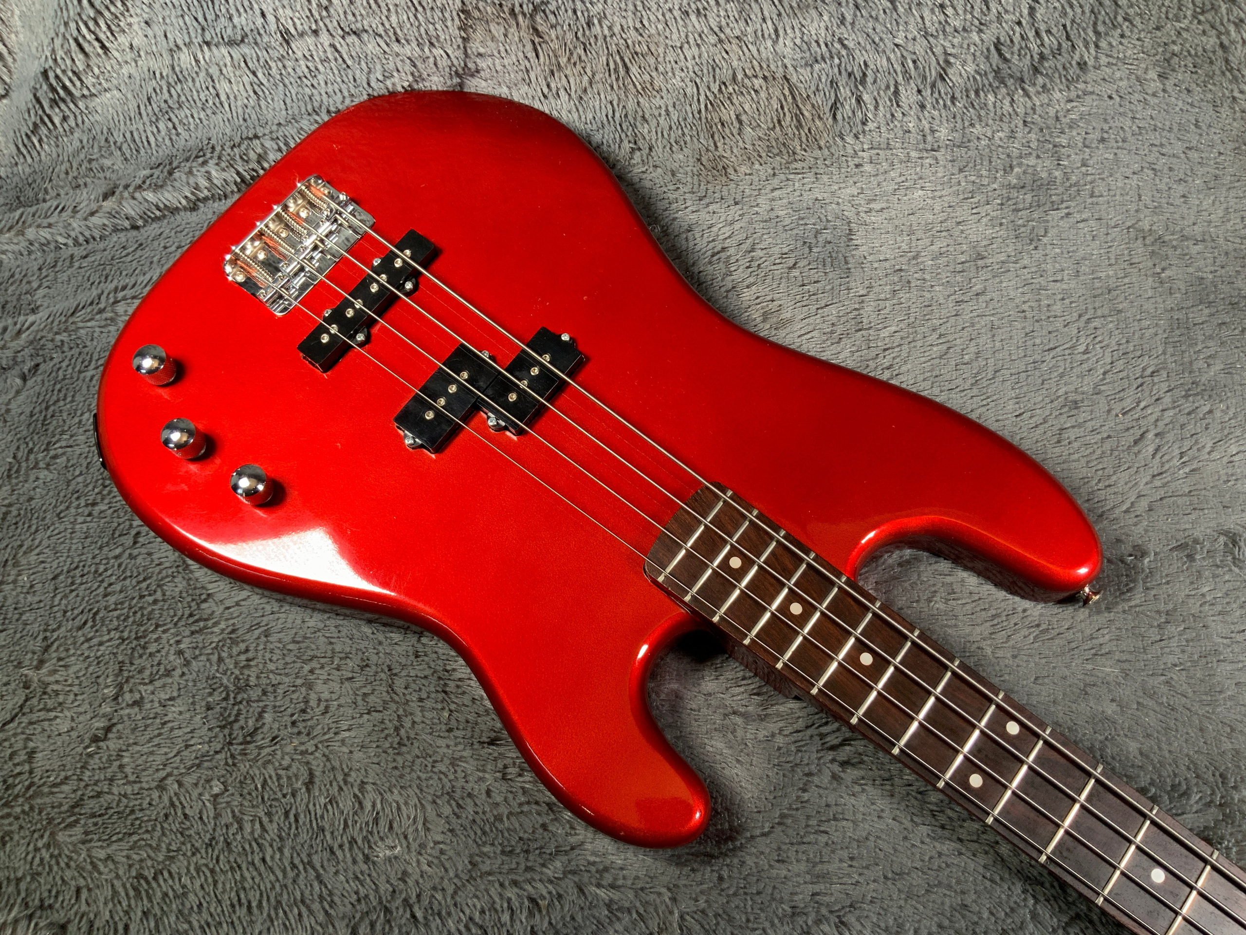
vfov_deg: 48.2
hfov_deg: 61.7
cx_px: 623
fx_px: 1044
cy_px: 468
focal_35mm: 29
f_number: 1.8
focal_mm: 3
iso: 50
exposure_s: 1/104
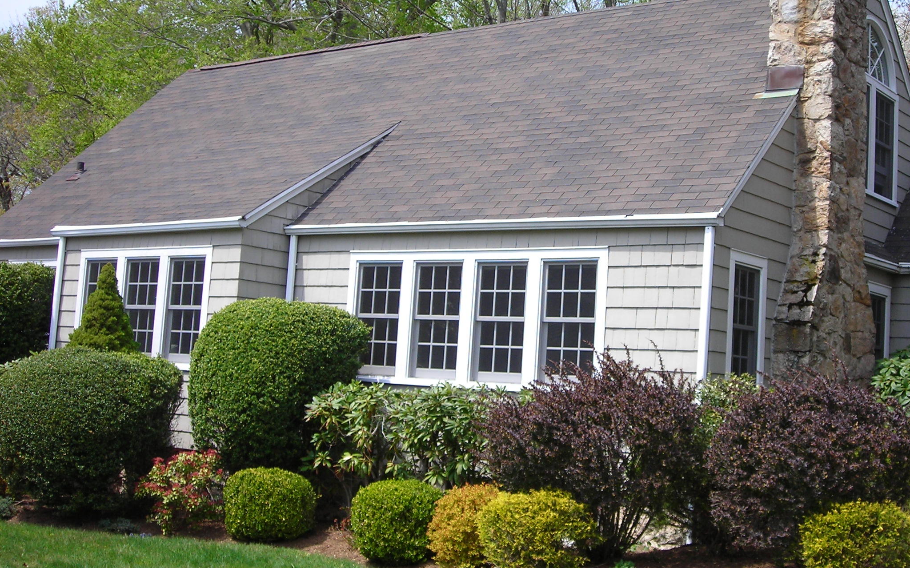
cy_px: 222
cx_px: 552
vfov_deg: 25.3
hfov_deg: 39.4
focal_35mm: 51
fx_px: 1265
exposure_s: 1/428
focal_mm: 6.3
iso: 50
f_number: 3.2
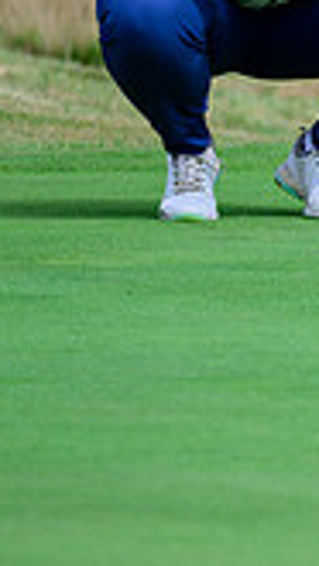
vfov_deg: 2.2
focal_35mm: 997
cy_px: -12
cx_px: 868
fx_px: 14969
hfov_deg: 1.2
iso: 800
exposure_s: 1/3200
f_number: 6.3
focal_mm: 270
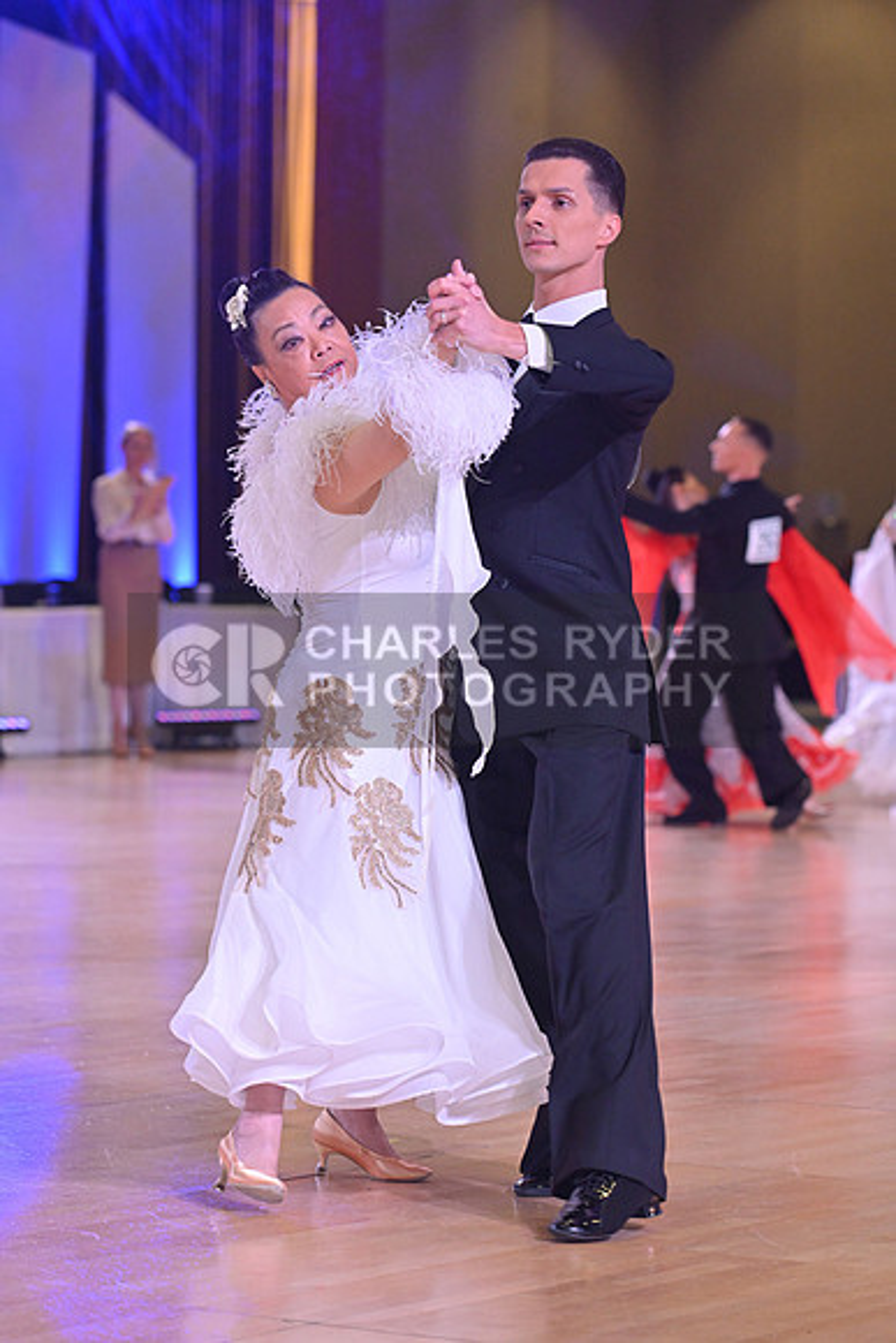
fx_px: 5037
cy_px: 672
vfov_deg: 15.2
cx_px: 448
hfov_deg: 10.2
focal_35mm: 135
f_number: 5
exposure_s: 1/400
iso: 3200
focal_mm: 135
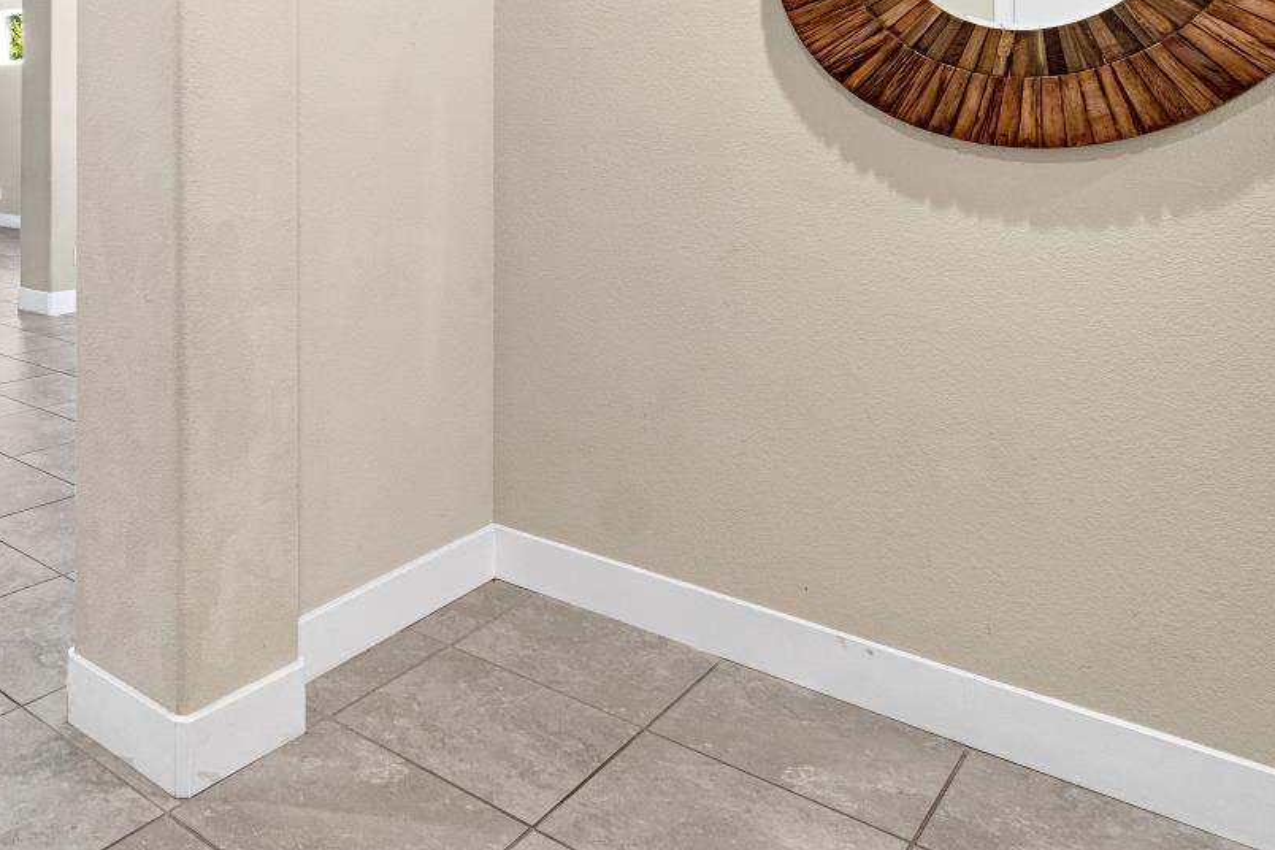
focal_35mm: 28
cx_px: 133
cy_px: 146
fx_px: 992
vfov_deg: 43.7
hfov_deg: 56.7
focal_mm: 10
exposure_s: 1/8
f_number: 8
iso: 320
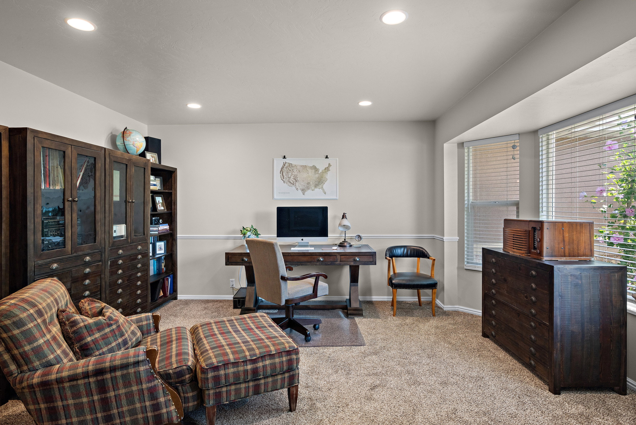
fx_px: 327
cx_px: 318
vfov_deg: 66.0
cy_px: 212
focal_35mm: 18
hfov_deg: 88.4
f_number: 8
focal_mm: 18.5
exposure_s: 1/4
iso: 500
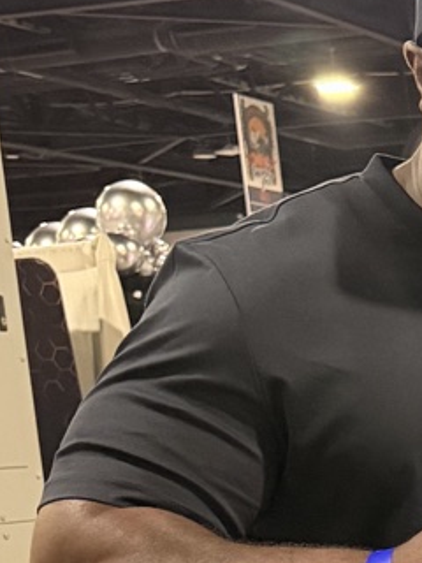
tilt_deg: -8.8
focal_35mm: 117
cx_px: 958
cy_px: 698
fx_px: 1902
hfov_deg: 11.0
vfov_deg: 16.1
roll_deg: +3.2
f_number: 1.78
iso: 640
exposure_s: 1/60
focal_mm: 6.76
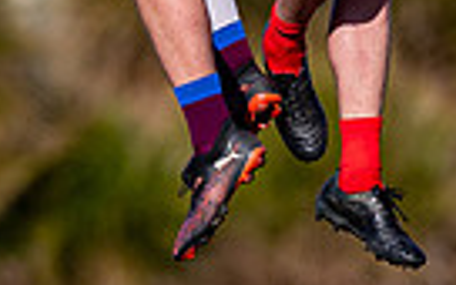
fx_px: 37282
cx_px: 322
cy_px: -159
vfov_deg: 0.4
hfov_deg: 0.7
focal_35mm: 3000
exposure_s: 1/2000
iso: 125
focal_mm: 500
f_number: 4
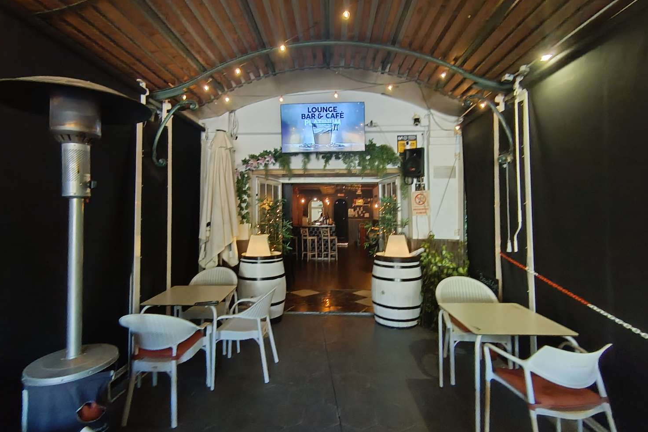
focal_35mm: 18
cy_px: 202
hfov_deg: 90.0
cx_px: 319
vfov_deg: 67.3
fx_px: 324
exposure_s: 1/33.3
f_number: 2.2
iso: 1010
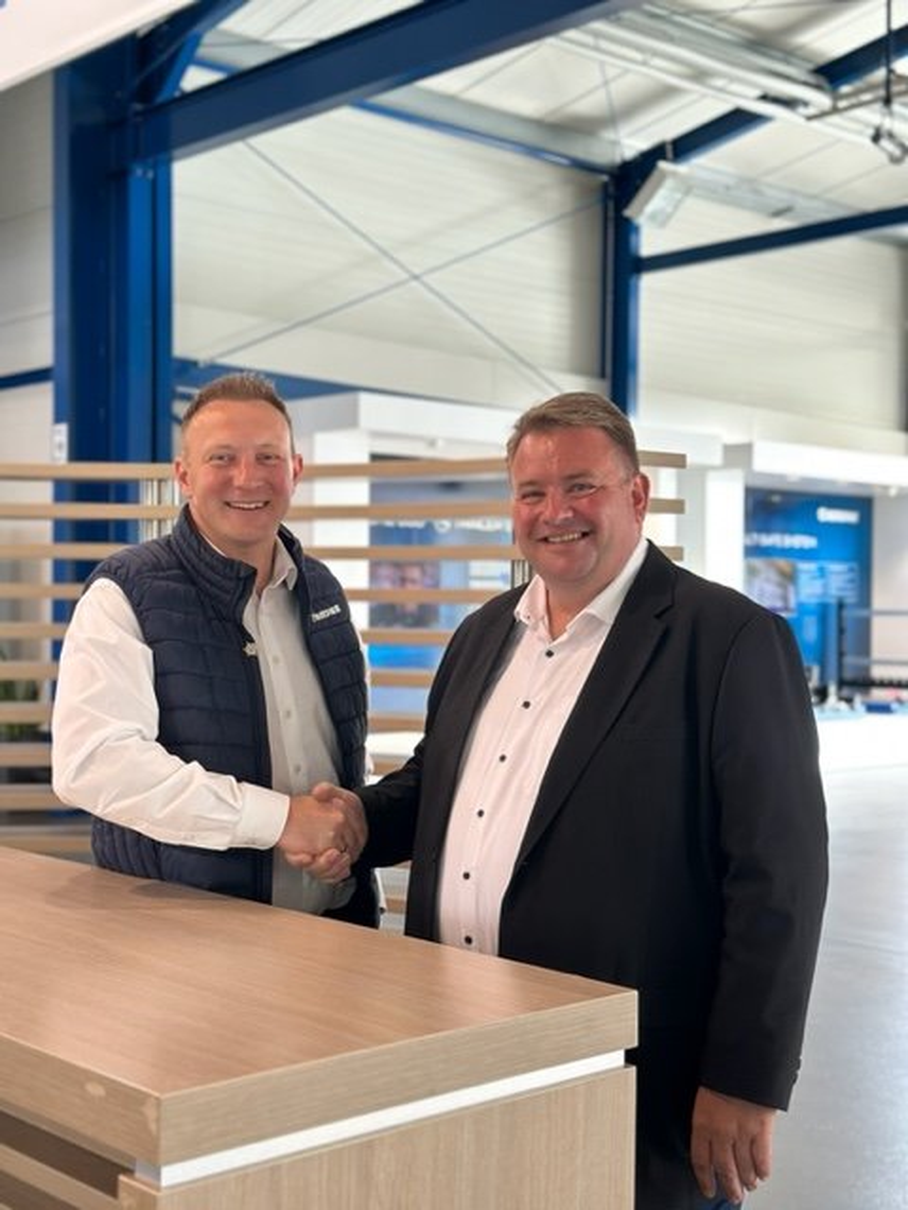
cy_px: 605
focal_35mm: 48
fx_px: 1679
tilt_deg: -0.2
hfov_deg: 30.3
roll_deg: -0.6
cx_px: 454
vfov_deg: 39.7
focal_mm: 6.86
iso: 125
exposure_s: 1/50
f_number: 1.78
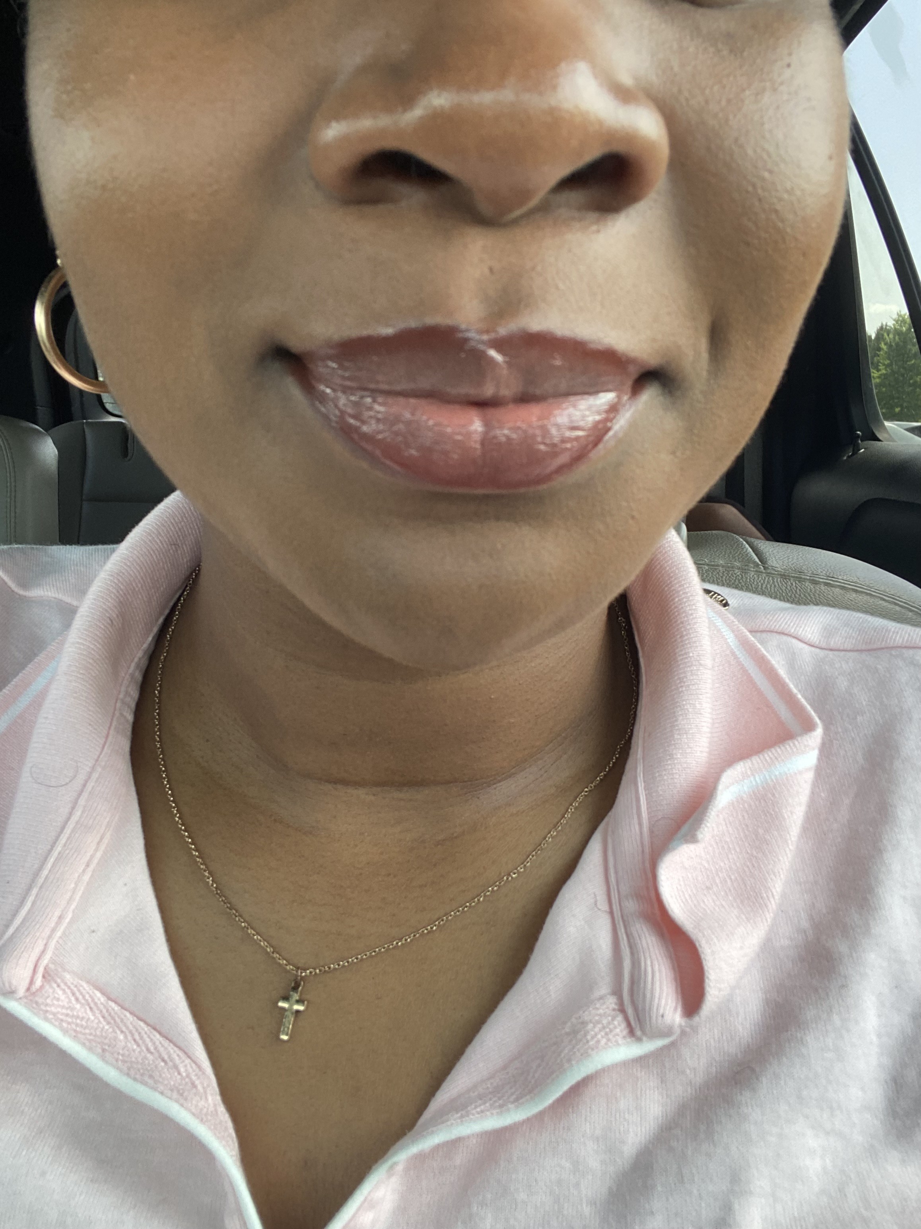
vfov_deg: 60.0
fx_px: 1064
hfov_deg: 46.8
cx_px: 460
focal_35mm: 30
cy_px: 614
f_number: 2.2
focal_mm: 2.71
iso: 100
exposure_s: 1/103
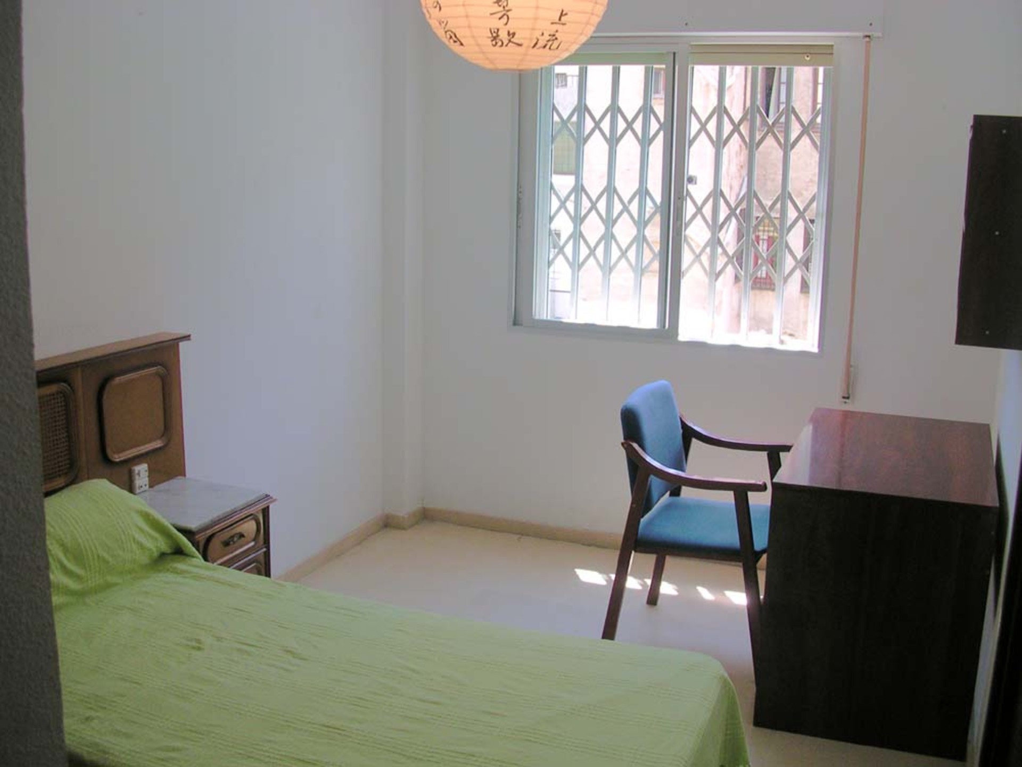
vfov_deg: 38.7
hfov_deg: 50.1
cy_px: 384
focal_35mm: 37
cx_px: 511
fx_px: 1092
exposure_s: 1/69.9
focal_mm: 5.6
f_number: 2.7
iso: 100
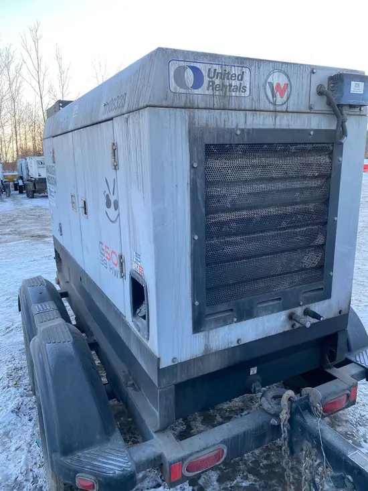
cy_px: 246
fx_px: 368
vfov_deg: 67.3
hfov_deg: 53.1
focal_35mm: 26
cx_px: 184
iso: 40
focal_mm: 4.25
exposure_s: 1/122
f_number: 1.8
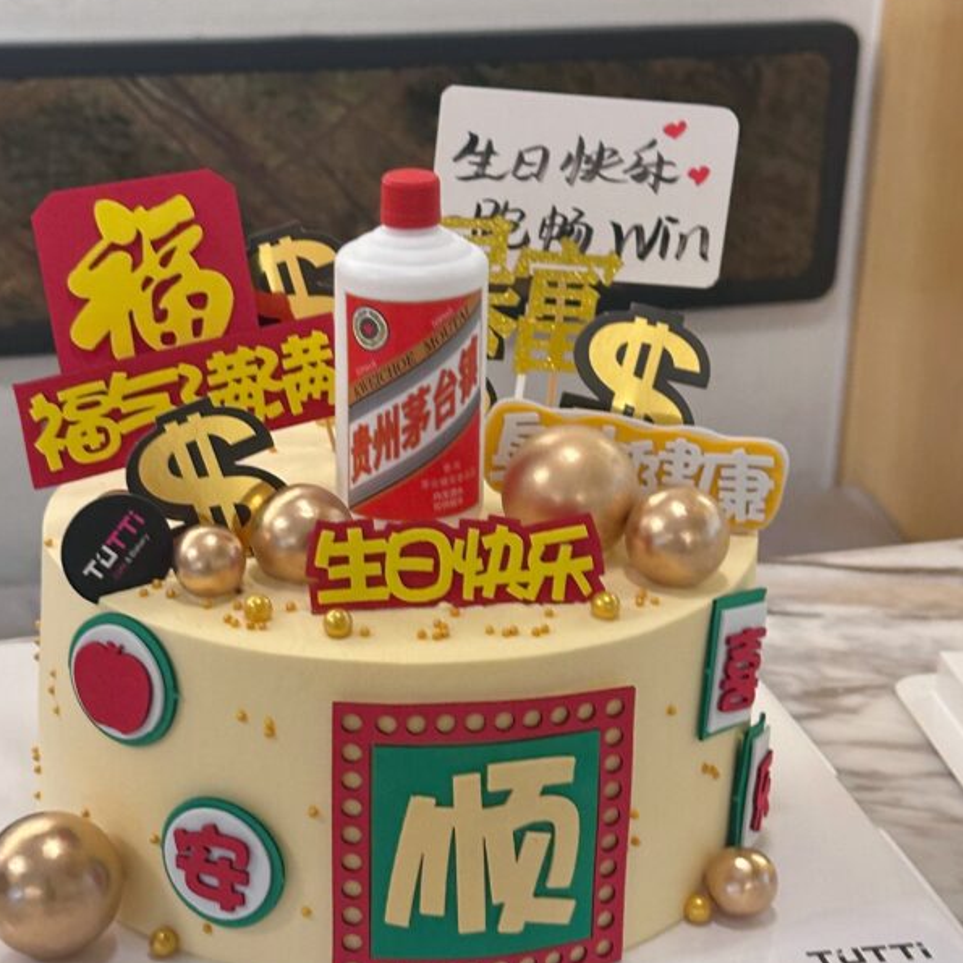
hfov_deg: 23.6
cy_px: 494
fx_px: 2298
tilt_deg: -19.9
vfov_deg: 23.7
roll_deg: -3.0
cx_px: 406
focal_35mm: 73
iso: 250
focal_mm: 6.86
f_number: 1.78
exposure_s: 1/50
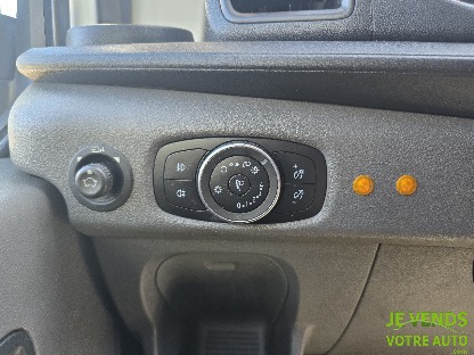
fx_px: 315
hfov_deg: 73.9
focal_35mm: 23
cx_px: 237
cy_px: 178
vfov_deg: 58.9
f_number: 1.7
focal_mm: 6.3
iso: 200
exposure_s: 1/100
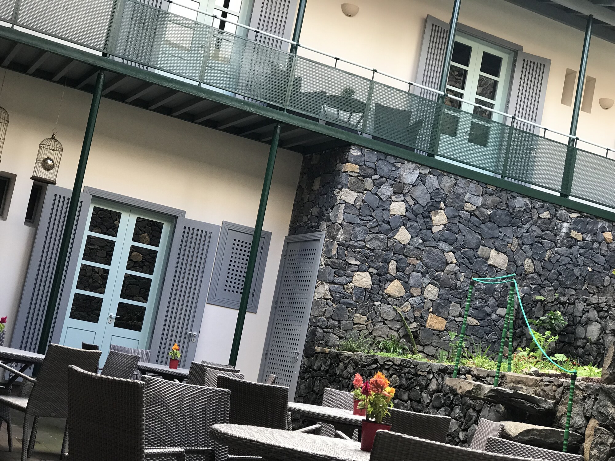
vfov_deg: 25.7
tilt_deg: +7.2
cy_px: 230
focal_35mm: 57
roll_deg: -10.7
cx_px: 308
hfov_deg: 33.8
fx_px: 1013
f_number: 2.8
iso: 32
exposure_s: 1/50
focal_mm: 6.6
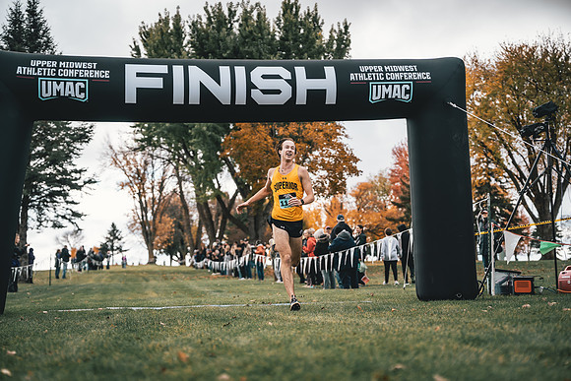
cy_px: 190
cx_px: 286
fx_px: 842
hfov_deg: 37.4
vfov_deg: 25.5
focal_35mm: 53
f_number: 2
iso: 200
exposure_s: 1/3200
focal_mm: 52
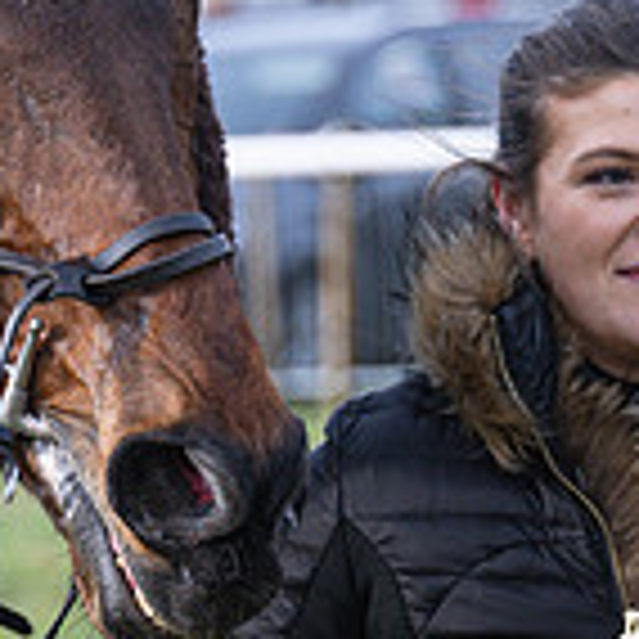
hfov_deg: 3.9
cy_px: -112
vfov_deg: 3.9
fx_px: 9461
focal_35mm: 453
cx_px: 124
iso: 400
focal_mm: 70
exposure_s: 1/2000
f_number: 2.8
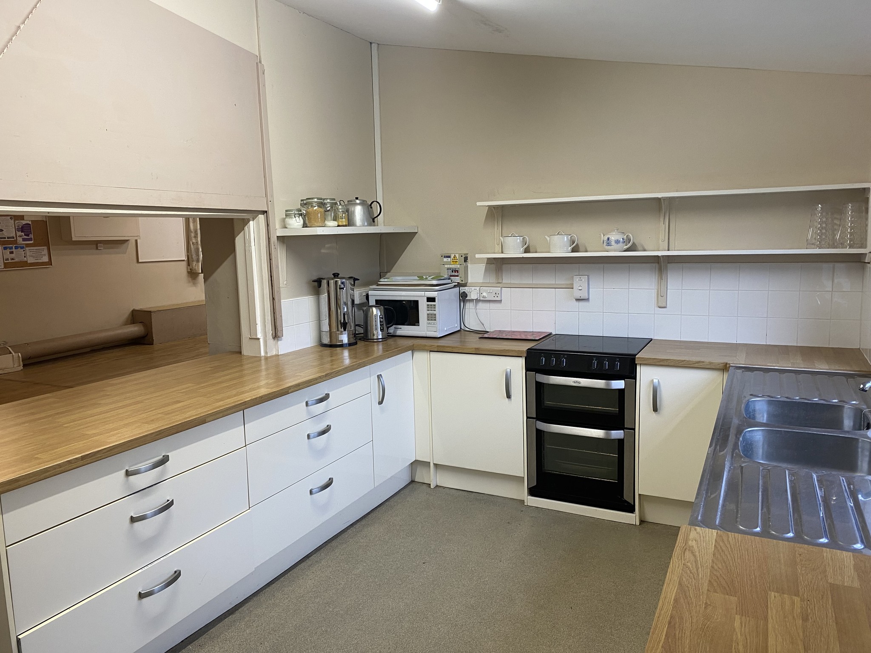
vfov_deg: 53.1
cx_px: 436
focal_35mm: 26
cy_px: 326
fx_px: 654
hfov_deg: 67.3
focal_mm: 4.25
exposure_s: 1/50
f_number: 1.8
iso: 64
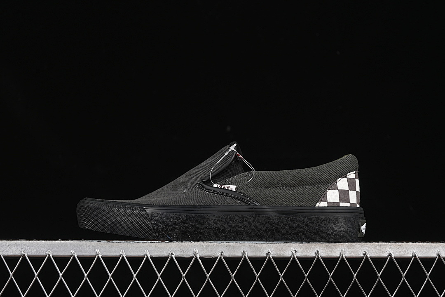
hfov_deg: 27.0
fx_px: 927
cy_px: 148
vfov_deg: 18.2
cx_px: 222
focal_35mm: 75
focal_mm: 50
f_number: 6.3
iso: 160
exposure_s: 1/60
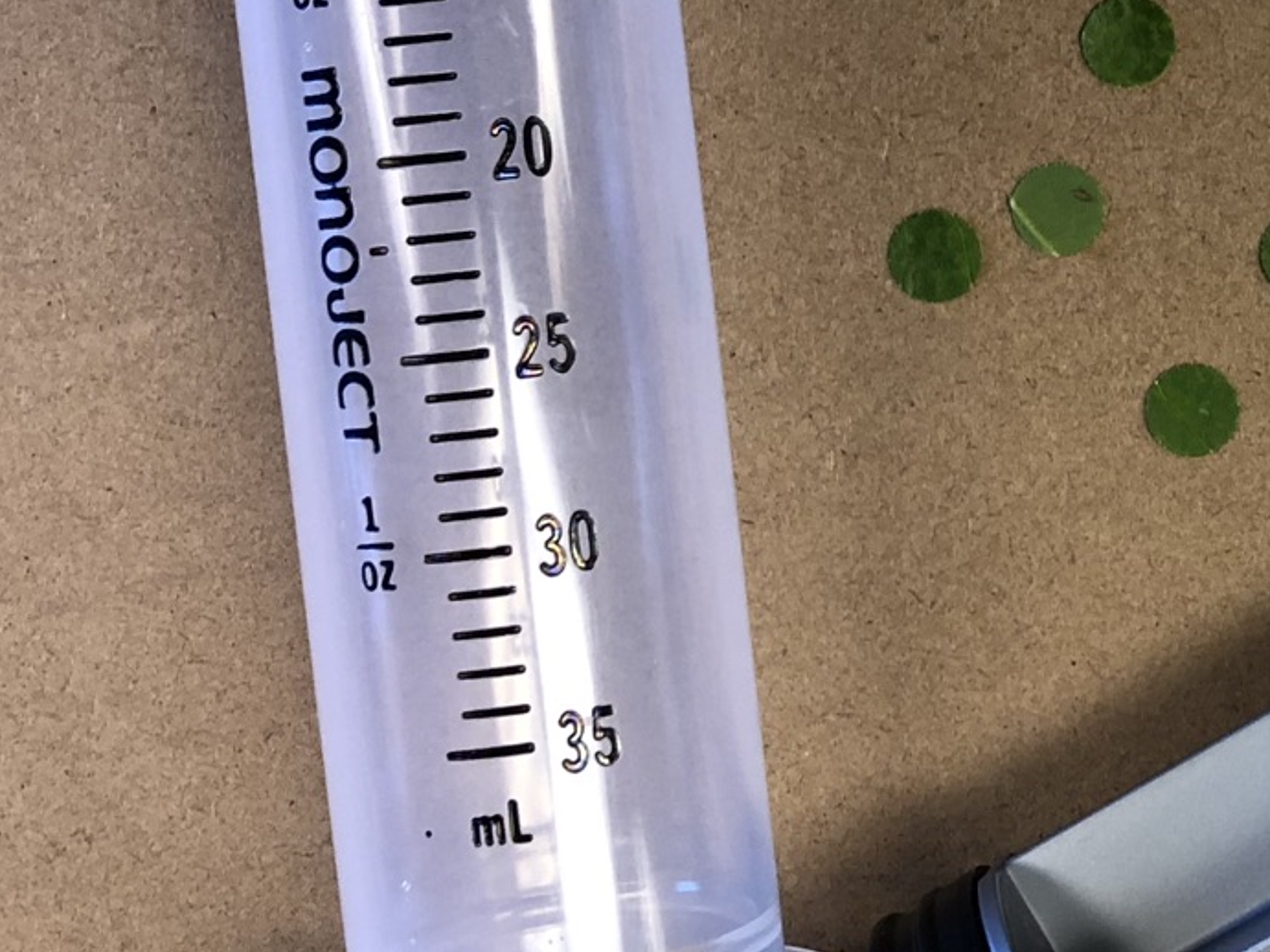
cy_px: 167
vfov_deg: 17.6
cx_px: 1331
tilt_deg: -87.9
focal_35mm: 83
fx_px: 3045
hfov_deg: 22.5
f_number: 1.8
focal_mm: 3.99
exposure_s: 1/30
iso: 40
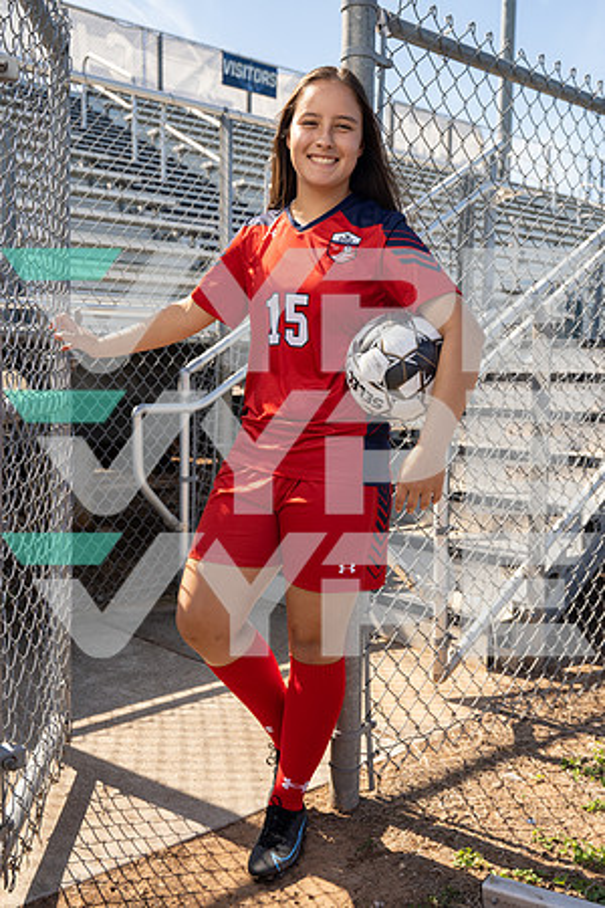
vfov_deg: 54.4
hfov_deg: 37.9
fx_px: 882
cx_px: 302
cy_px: 454
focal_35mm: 35
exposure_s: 1/200
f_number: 5.6
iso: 100
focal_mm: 35
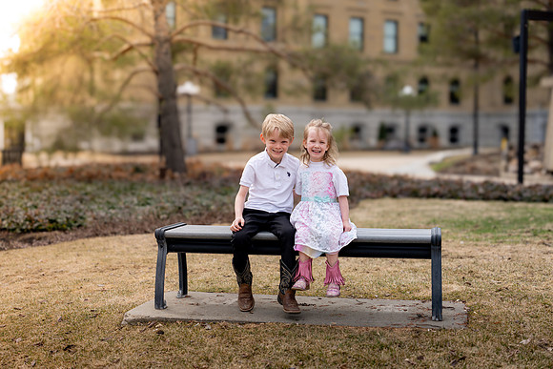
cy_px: 184
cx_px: 276
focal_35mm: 50
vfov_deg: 27.0
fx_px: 768
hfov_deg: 39.6
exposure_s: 1/2500
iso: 100
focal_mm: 50
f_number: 2
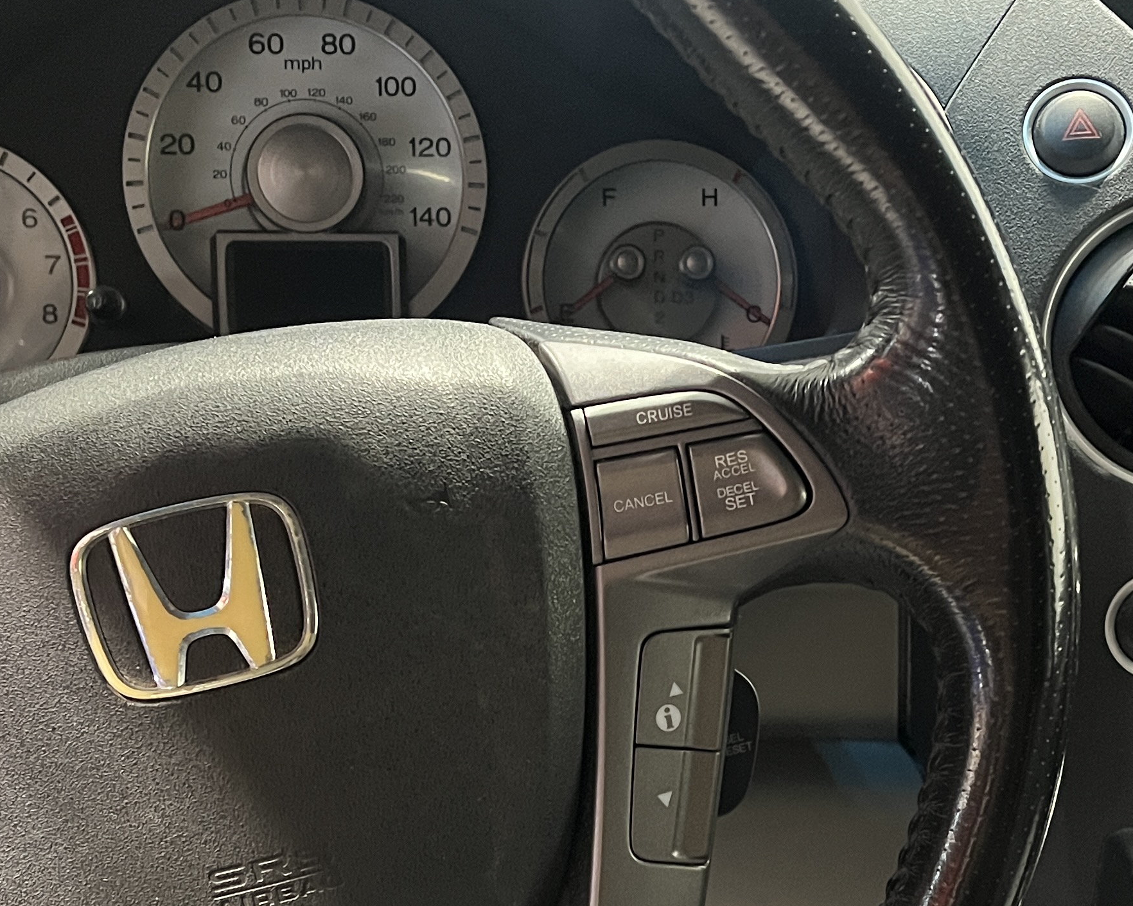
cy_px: 738
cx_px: 665
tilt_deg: -25.8
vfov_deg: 25.7
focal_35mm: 58
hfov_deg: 32.4
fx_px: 1945
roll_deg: -0.6
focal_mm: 5.1
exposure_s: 1/30
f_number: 1.6
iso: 500
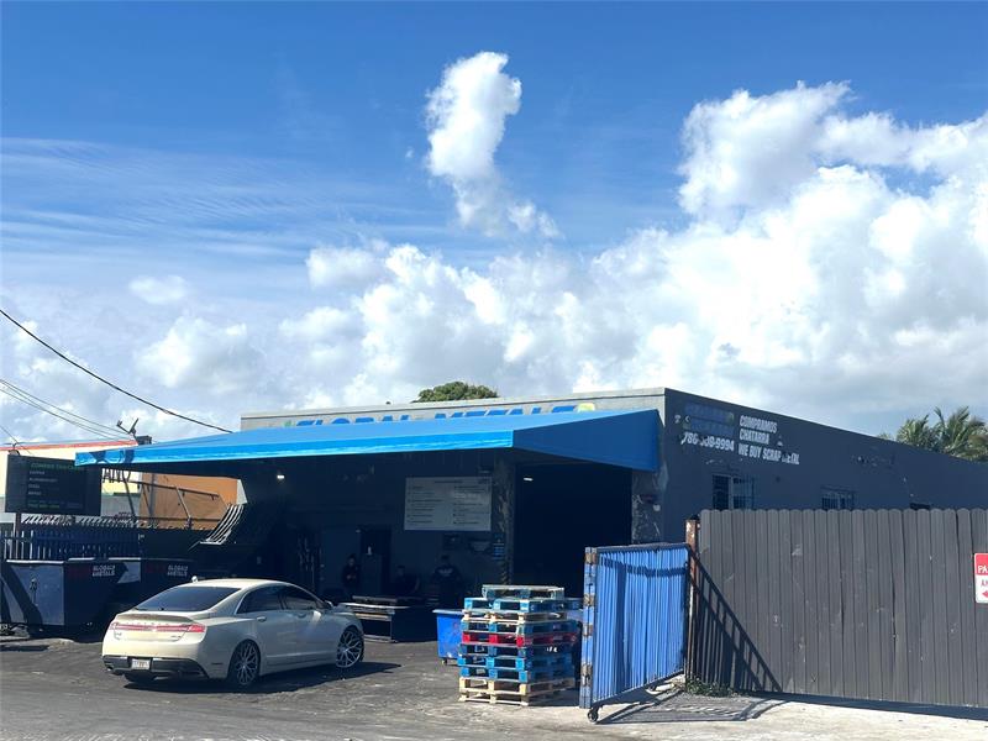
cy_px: 370
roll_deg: -1.6
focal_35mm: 48
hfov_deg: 39.7
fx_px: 1370
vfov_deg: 30.3
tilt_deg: +8.6
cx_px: 494
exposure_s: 1/6623
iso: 64
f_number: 1.78
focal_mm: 6.86
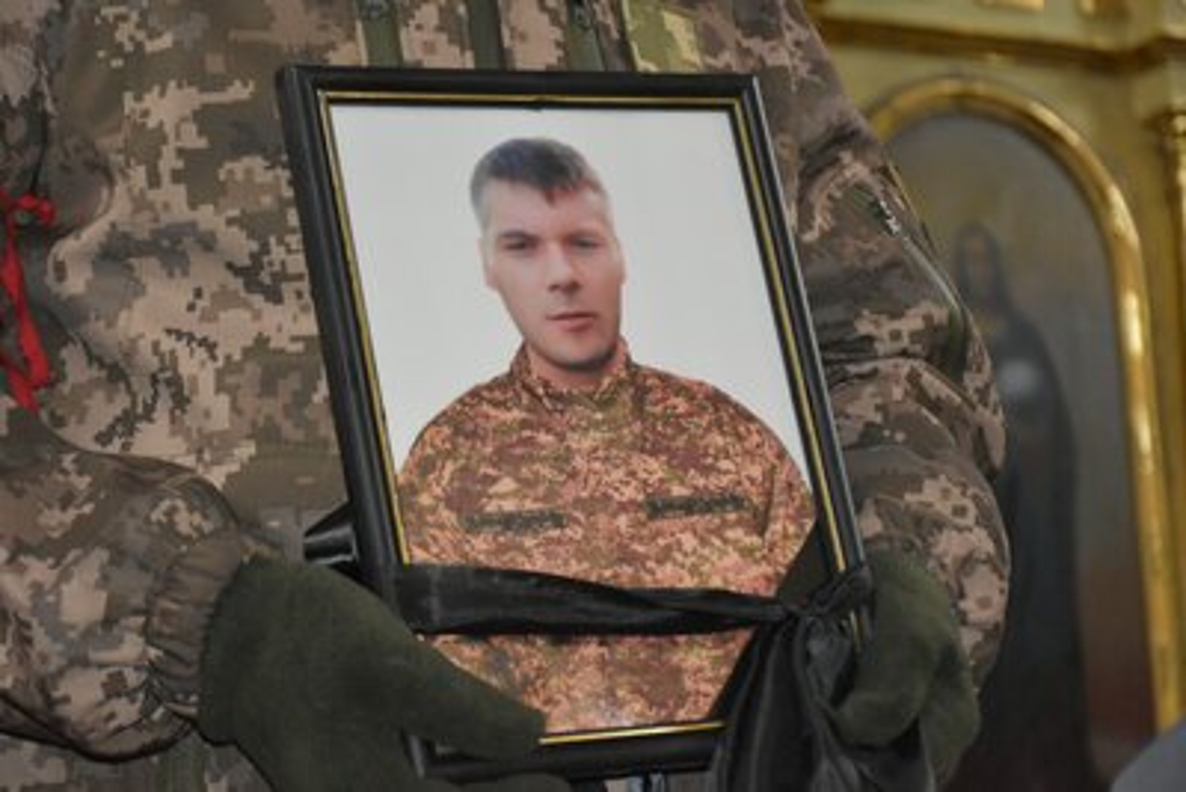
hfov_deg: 20.6
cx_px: 593
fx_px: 3262
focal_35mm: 99
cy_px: 396
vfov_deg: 13.8
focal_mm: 66
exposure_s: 1/60
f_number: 5
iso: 4500
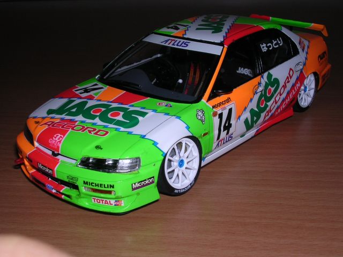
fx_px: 486
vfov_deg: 29.7
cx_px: 172
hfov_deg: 38.9
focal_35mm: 49
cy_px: 128
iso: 100
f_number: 6.2
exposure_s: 1/60.1
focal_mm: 7.5
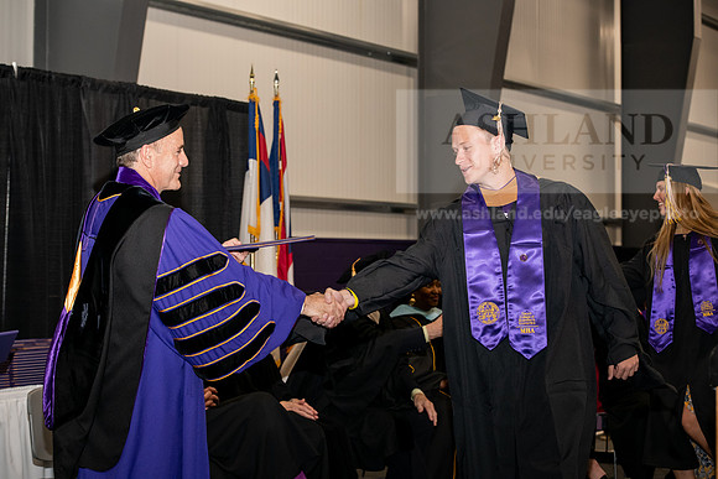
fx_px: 1396
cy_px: 240
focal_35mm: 70
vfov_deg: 19.5
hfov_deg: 28.8
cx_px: 359
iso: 1600
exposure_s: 1/200
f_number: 5.6
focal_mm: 70
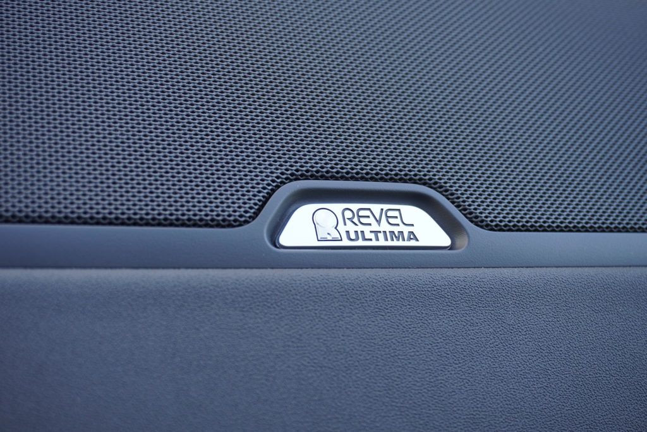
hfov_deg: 38.9
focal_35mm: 51
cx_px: 324
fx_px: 917
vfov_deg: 26.5
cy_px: 216
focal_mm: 34
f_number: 5
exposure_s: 1/60
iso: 250
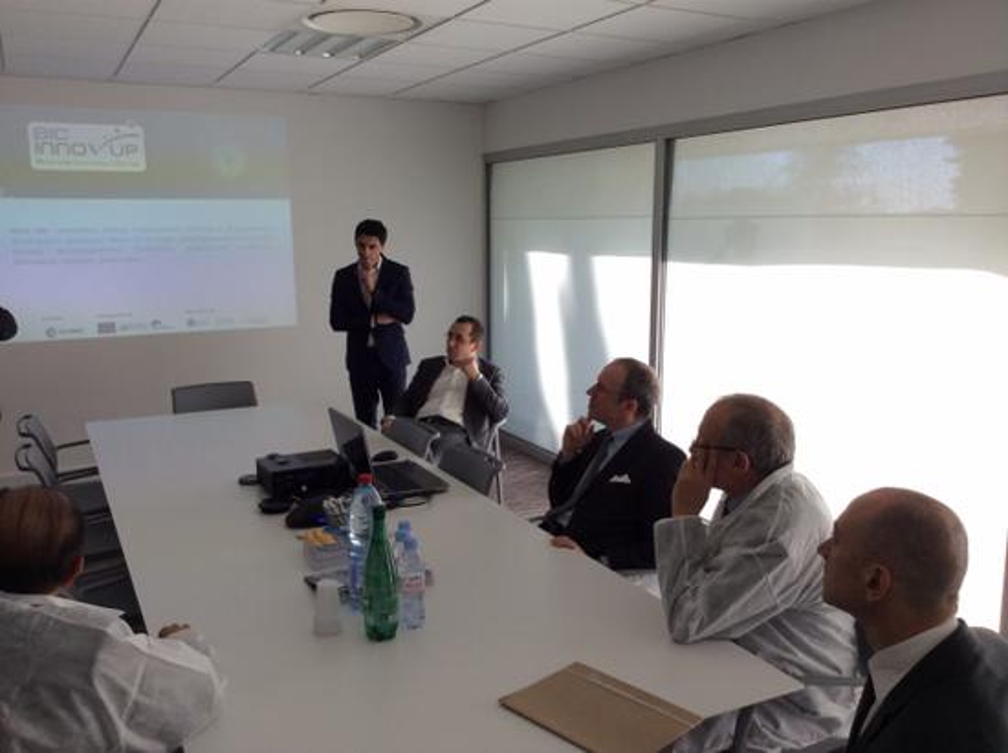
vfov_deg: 42.9
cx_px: 504
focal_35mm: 33
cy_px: 376
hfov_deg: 55.4
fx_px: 960
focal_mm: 3.3
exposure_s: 1/142
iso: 32
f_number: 2.4
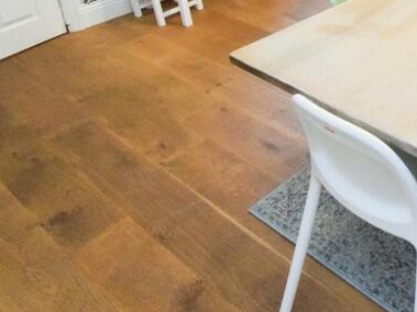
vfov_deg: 32.7
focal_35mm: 39
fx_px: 470
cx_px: 388
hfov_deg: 43.1
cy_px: -24
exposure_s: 1/60
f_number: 3.5
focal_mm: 10
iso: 5600
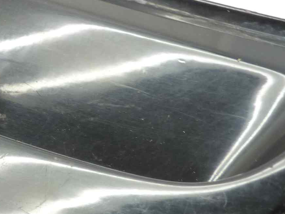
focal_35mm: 73
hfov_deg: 25.0
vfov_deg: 20.2
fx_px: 601
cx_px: -20
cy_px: 124
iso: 125
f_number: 3.3
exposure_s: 1/8
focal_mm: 4.1
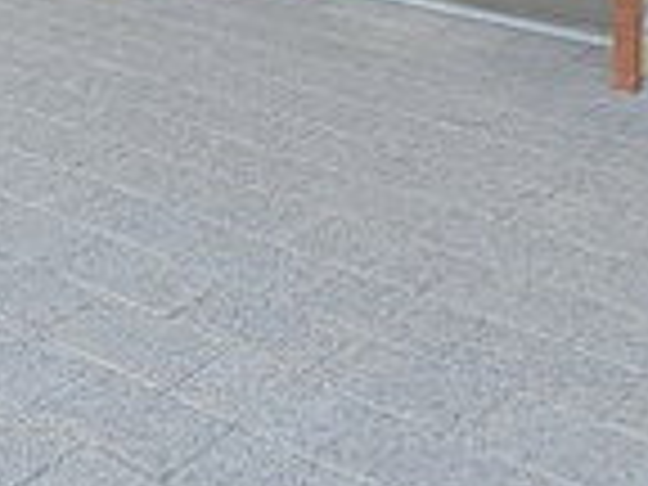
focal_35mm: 89
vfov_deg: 15.0
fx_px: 1666
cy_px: -302
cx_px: 50
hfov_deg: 21.5
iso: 40
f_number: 2.2
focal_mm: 1.64
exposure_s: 1/291
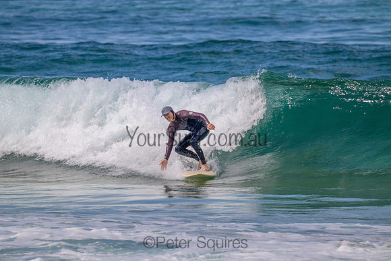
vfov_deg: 1.7
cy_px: 130
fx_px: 8691
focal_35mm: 800
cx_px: 196
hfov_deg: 2.6
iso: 1100
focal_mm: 800
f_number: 11
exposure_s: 1/2000
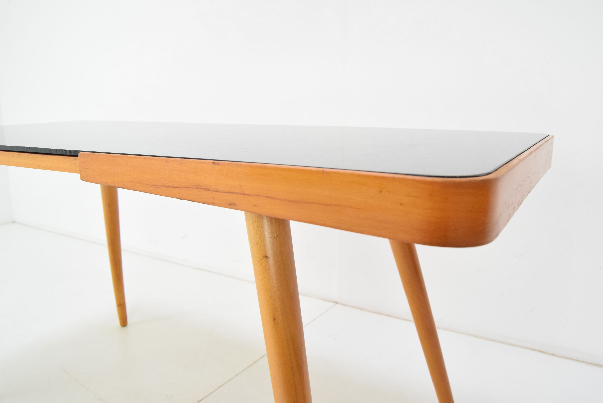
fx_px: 478
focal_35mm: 28
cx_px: 302
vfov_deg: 45.7
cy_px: 202
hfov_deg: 64.5
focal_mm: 19
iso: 1600
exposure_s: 1/100
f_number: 6.3
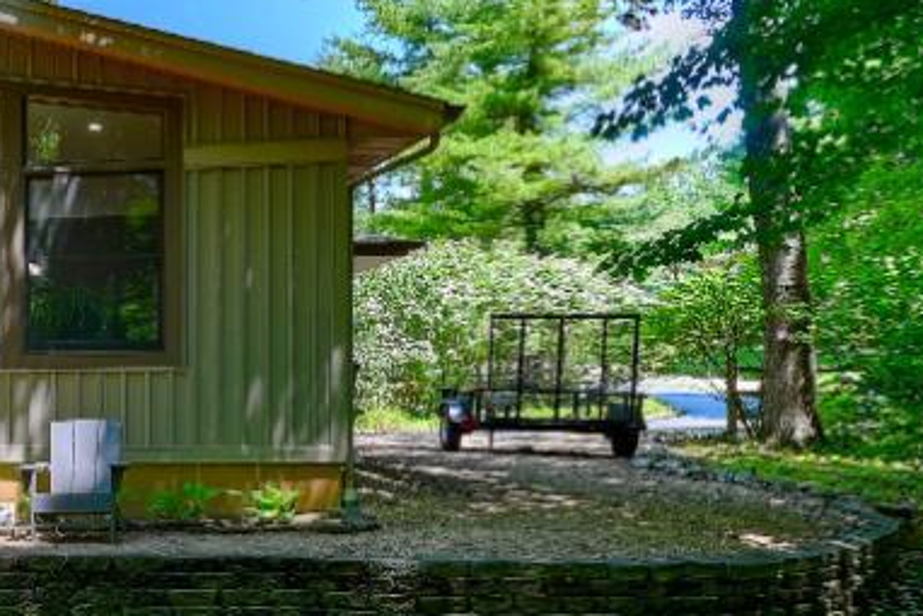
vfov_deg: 24.4
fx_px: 1411
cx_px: -440
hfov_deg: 26.7
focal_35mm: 55
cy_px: 452
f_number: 10
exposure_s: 1/13
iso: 100
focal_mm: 14
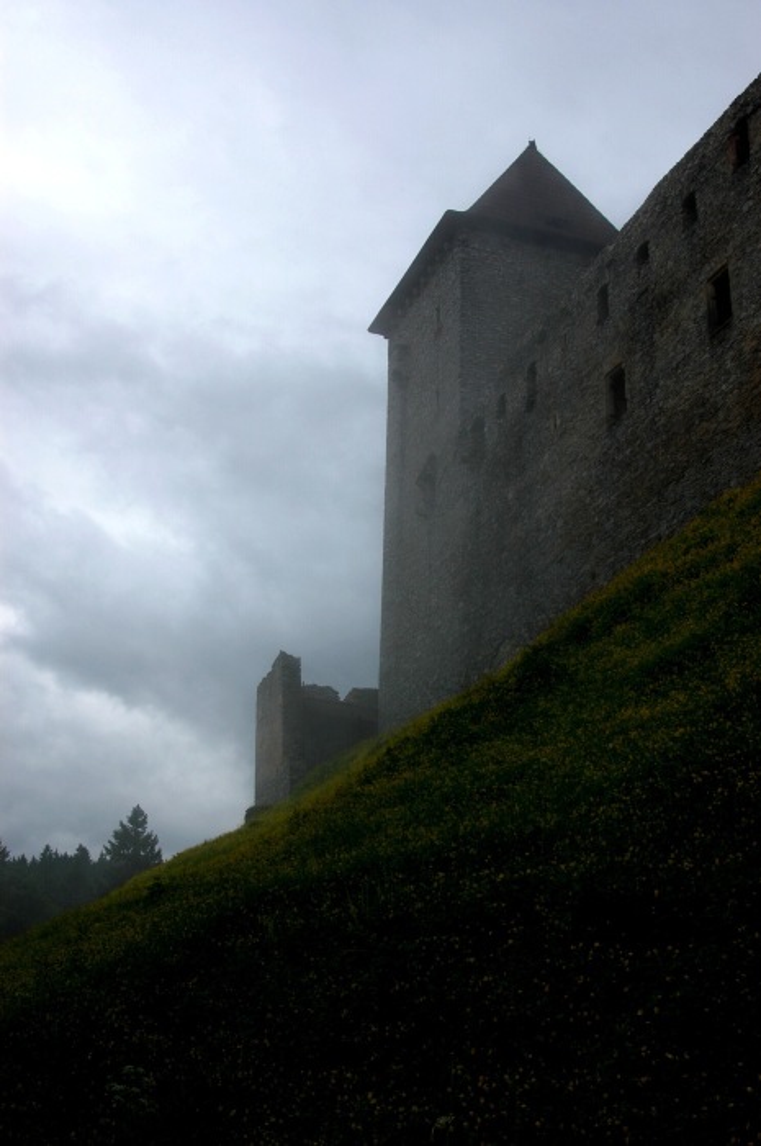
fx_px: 1335
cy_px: 573
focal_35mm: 42
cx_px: 380
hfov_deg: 31.8
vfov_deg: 46.4
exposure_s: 1/250
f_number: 9.5
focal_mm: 28
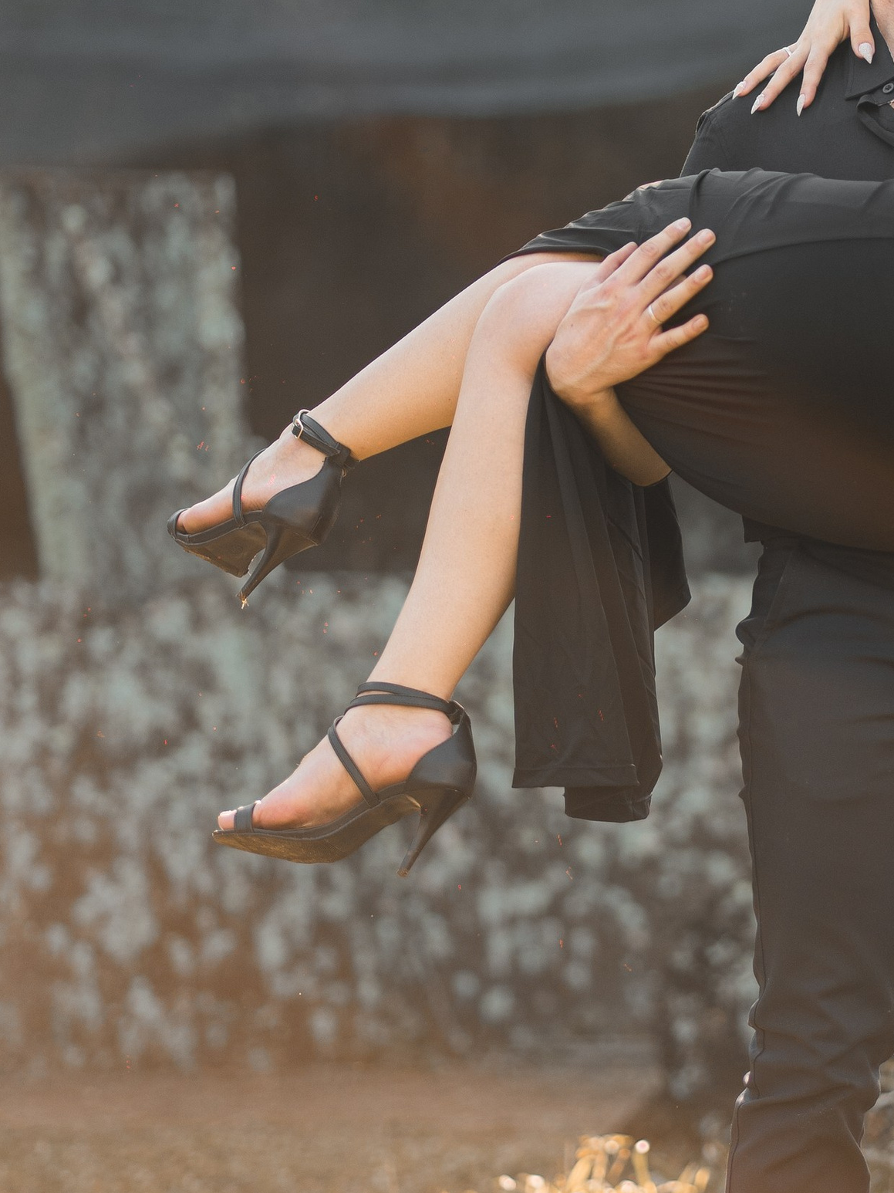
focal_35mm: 203
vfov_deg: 9.7
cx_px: 929
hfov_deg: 7.3
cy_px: 468
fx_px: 6992
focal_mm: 85
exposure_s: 1/500
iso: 100
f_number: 1.8
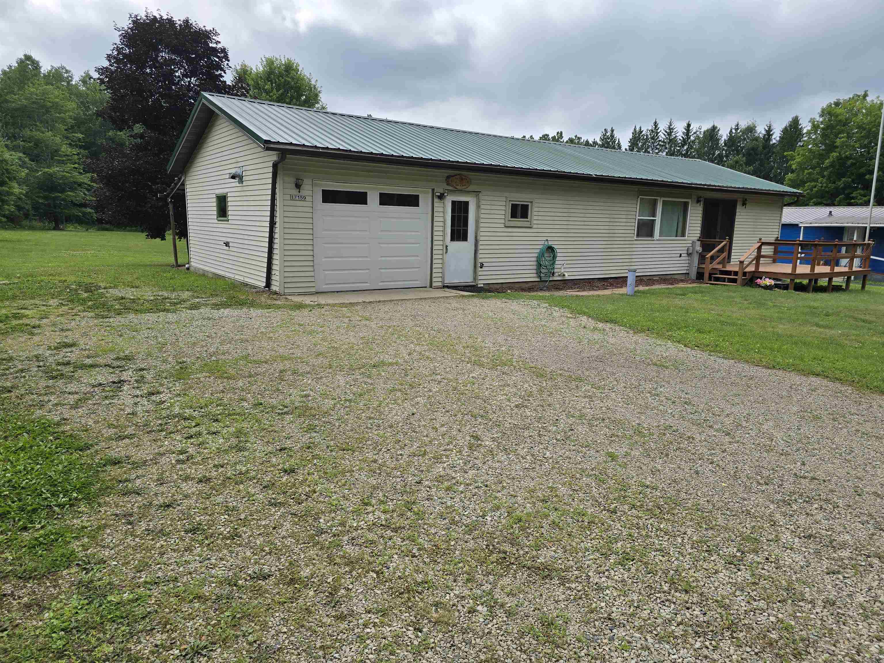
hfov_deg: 73.9
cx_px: 442
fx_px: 587
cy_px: 332
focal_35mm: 23
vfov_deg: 58.9
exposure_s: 1/950
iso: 12
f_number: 1.7
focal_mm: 6.3
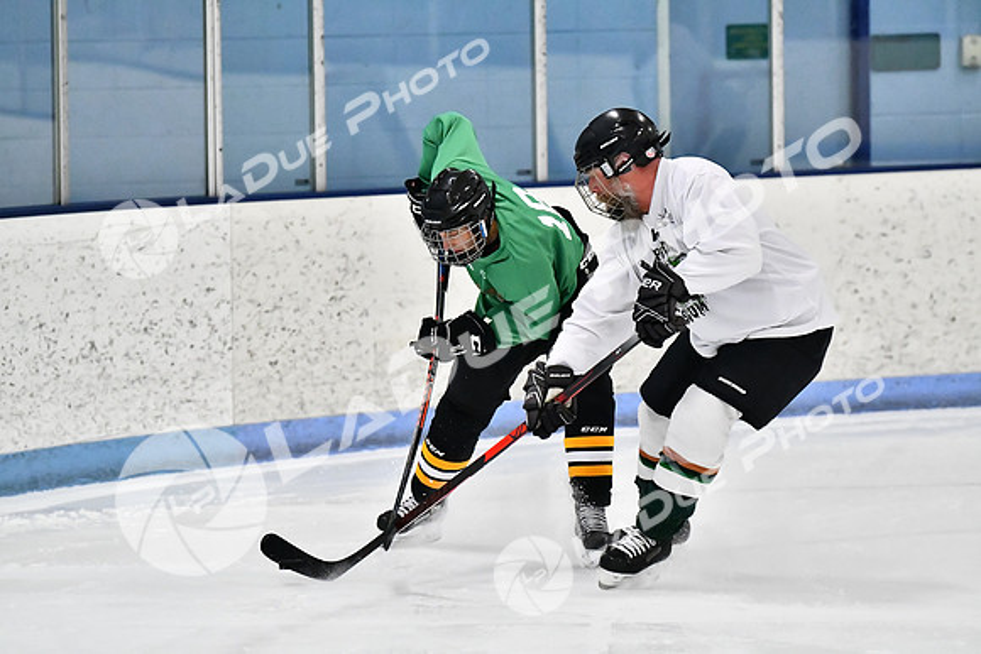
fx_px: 6132
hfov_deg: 9.1
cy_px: 327
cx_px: 490
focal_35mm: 225
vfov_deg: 6.1
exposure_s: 1/1600
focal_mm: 150
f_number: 2.8
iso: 6400
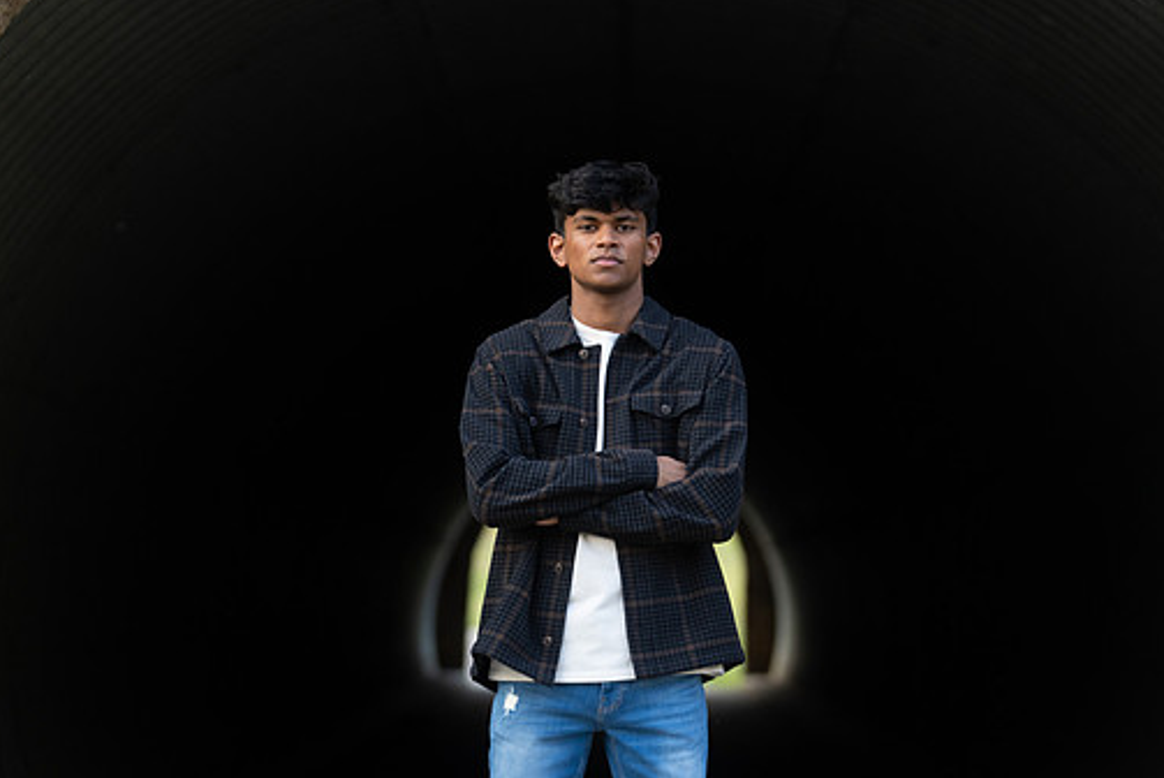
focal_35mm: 113
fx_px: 3656
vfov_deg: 12.1
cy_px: 397
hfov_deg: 18.1
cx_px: 625
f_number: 2.8
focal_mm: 98
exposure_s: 1/250
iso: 400
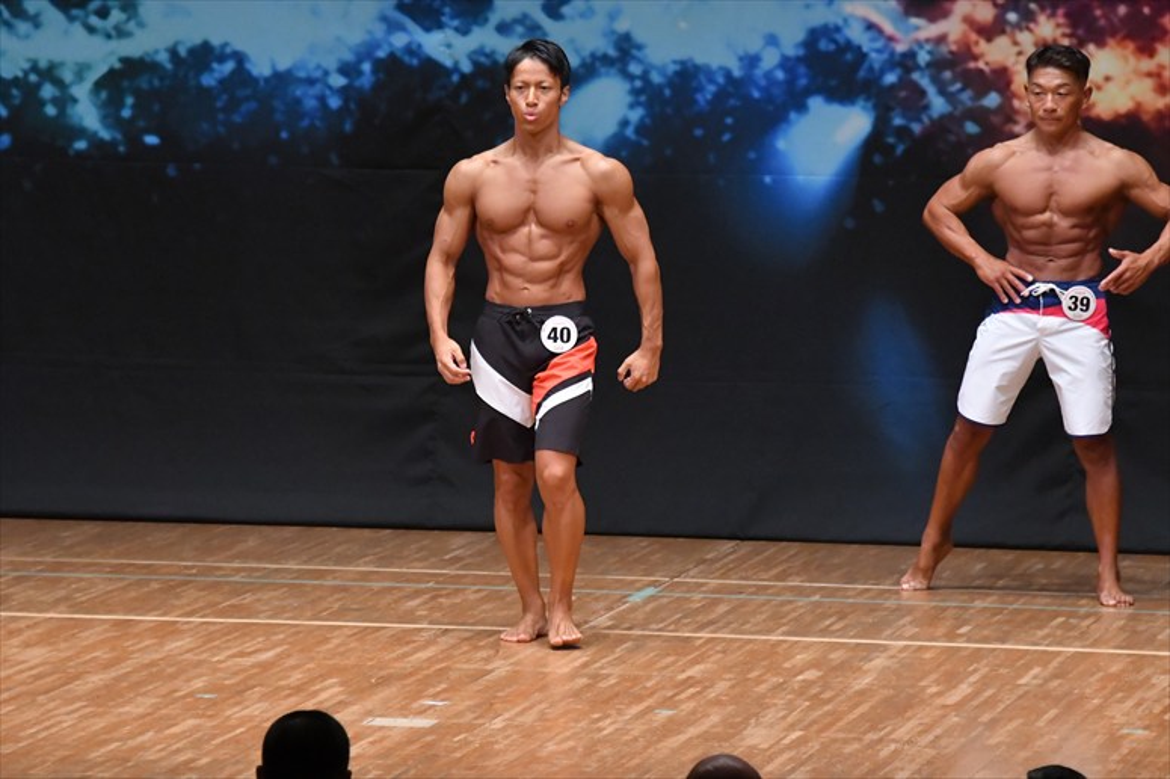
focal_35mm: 285
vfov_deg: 4.8
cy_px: 390
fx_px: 9258
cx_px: 585
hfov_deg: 7.2
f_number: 5.6
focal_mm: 190
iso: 6400
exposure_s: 1/400
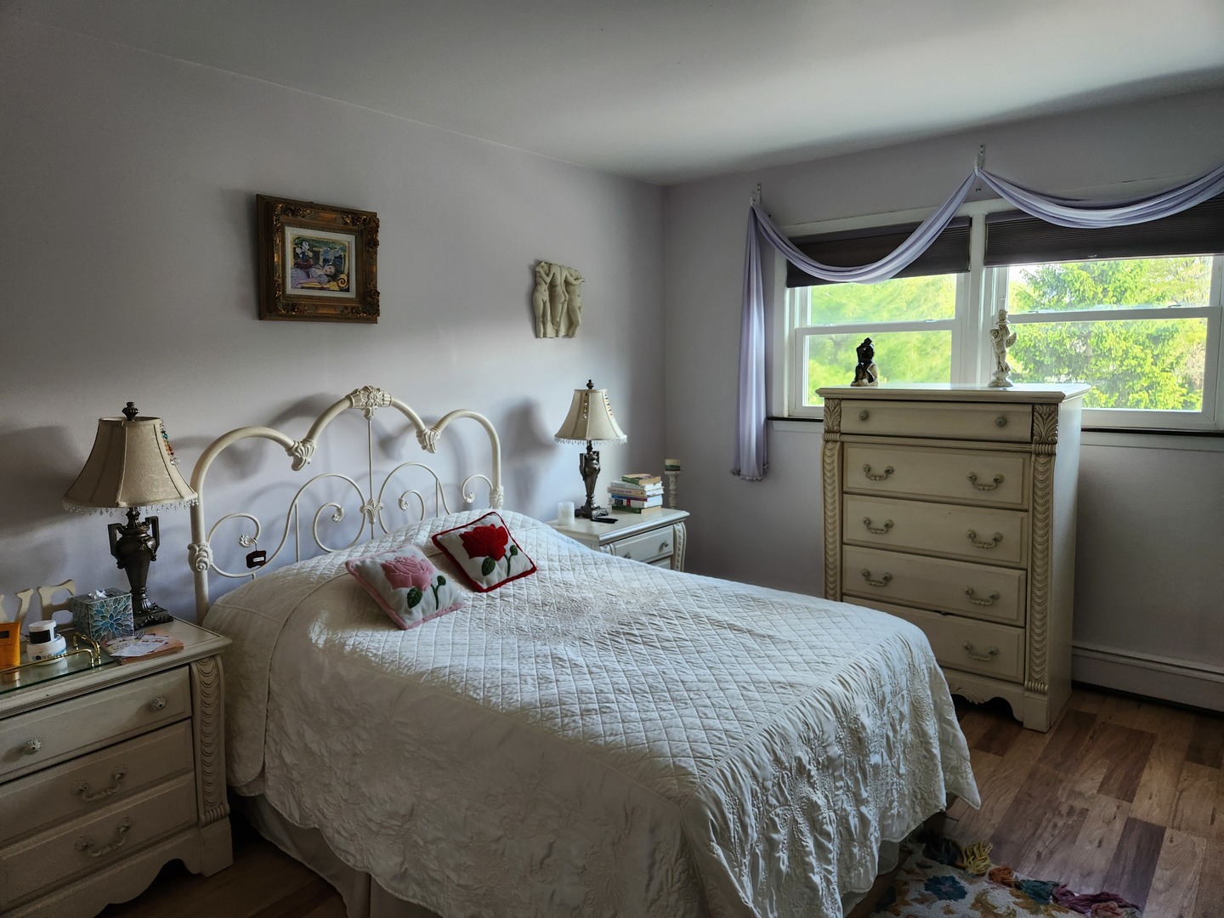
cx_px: 612
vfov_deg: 58.9
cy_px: 459
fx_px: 813
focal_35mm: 23
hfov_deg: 73.9
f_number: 1.8
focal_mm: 5.4
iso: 160
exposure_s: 1/180
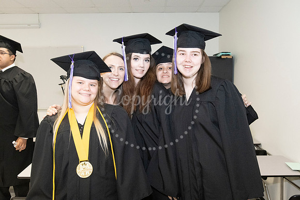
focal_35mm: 30
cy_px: 100
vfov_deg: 43.6
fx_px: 250
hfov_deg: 61.9
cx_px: 150
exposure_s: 1/200
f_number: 8
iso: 6400
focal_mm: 30
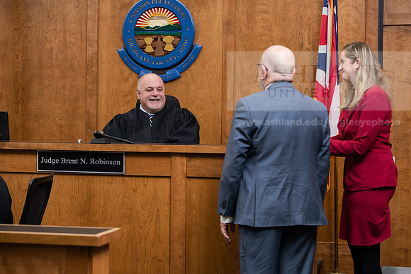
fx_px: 799
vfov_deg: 19.5
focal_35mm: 70
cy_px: 137
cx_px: 206
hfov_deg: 28.8
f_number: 4
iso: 1000
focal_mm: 70
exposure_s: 1/200
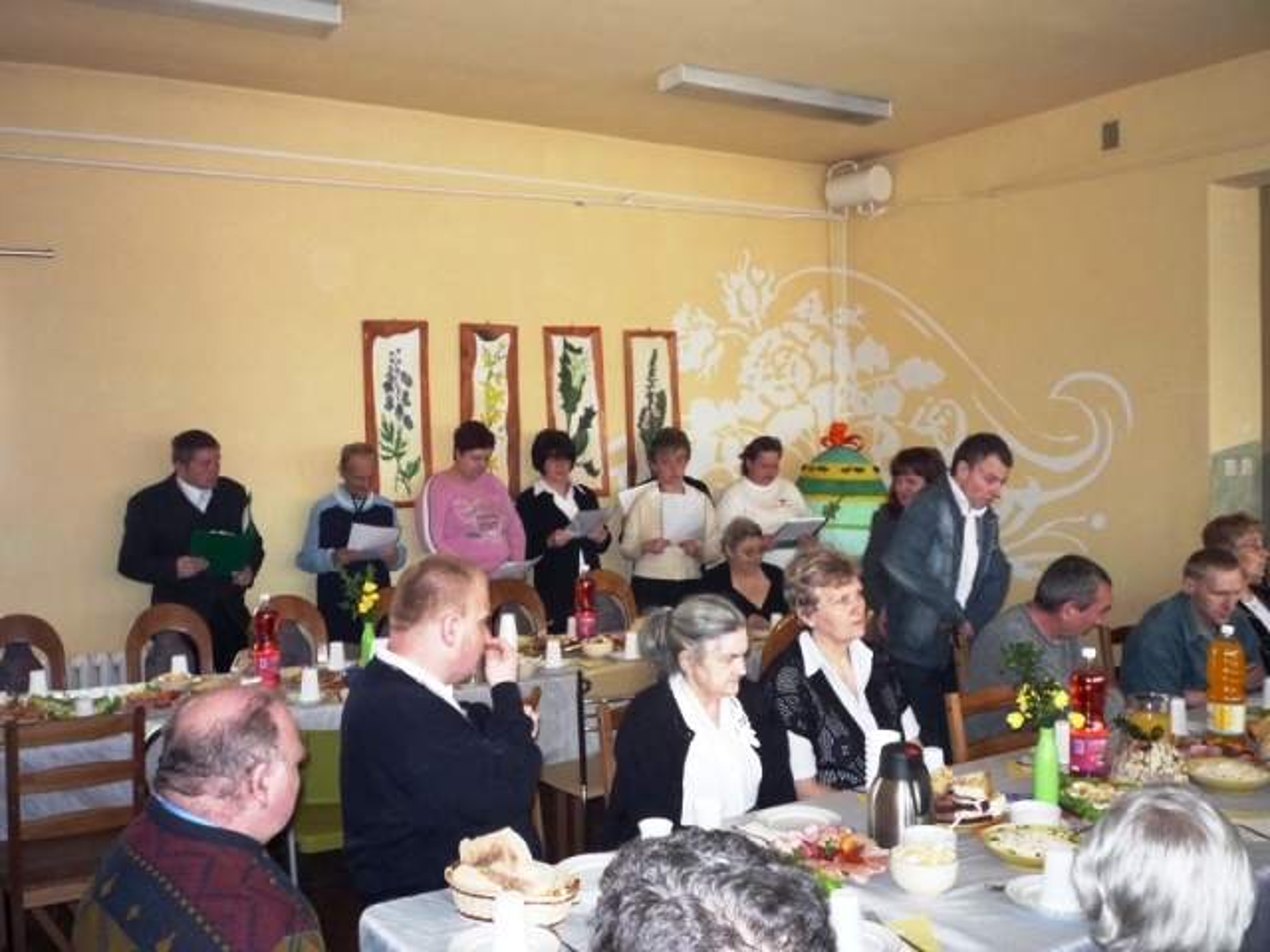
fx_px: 1174
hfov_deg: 56.8
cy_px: 476
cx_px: 635
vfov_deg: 44.2
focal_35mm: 32
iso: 320
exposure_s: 1/30
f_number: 3.3
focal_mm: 5.2
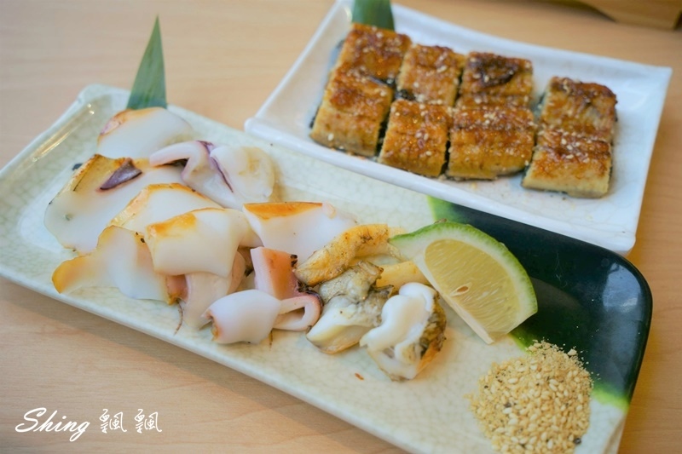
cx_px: 341
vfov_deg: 35.9
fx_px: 701
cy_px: 227
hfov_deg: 51.9
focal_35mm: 37
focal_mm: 37
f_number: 5
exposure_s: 1/125
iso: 200
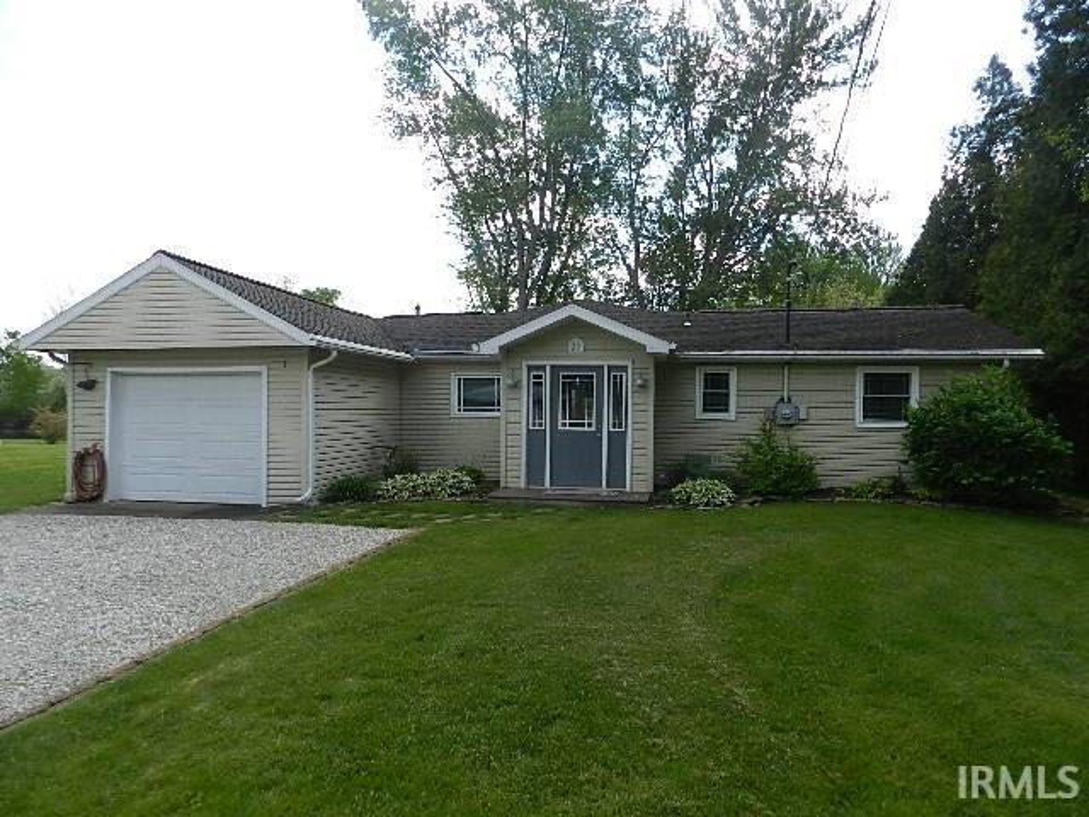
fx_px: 724
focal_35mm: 23
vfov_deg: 58.9
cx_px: 544
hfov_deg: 73.9
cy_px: 408
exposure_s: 1/800
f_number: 3.4
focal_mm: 4
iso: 160
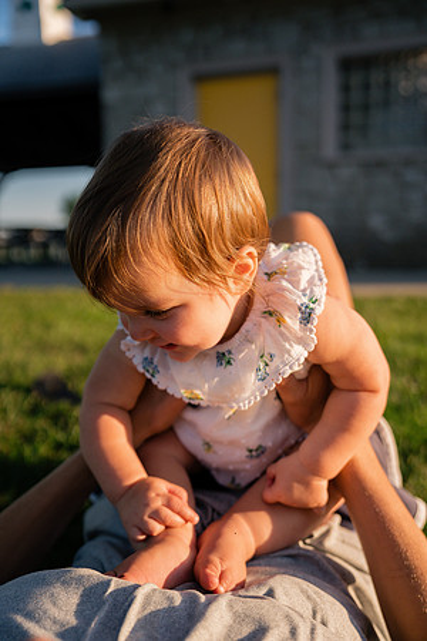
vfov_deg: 54.4
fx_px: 623
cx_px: 214
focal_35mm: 35
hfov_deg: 37.9
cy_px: 320
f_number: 2.8
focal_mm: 35
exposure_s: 1/3200
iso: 400
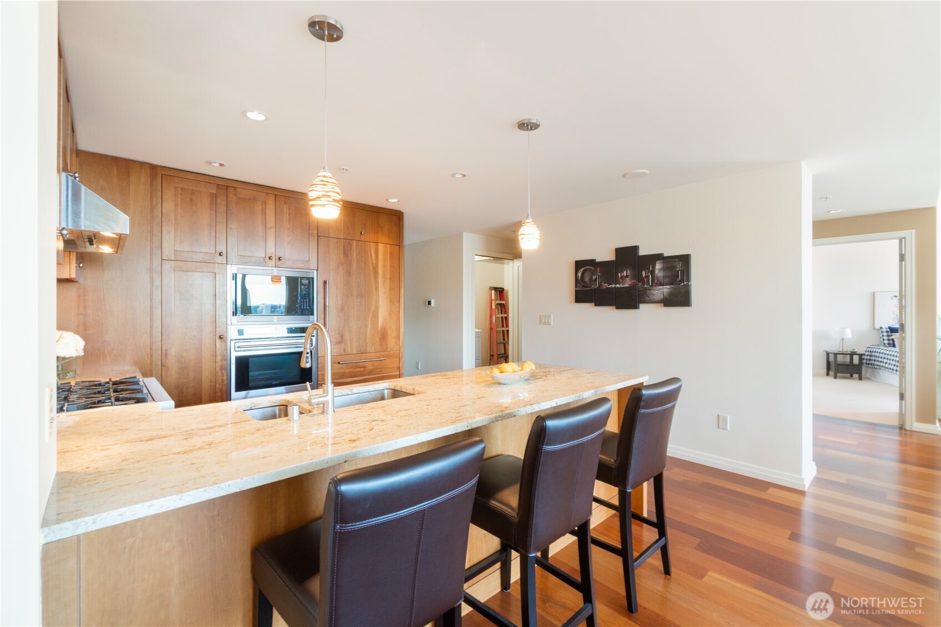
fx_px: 392
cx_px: 470
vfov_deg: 77.3
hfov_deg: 100.4
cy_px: 314
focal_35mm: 15
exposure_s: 1/3
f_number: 11
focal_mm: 10
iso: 250
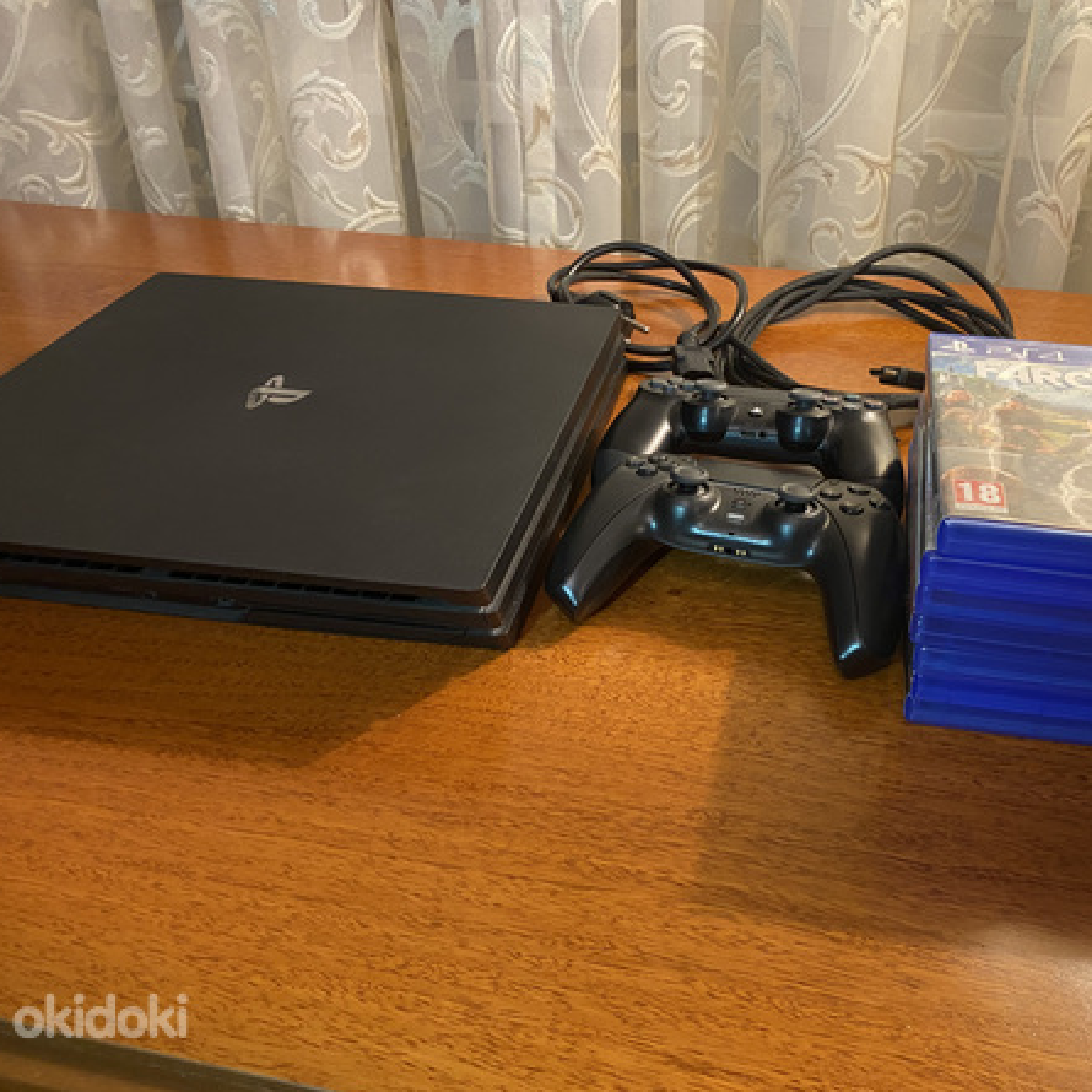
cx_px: 680
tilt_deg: -32.9
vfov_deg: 52.5
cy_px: 550
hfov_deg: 52.0
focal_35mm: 31
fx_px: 1106
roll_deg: -1.4
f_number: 1.8
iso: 250
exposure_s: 1/50
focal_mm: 4.25
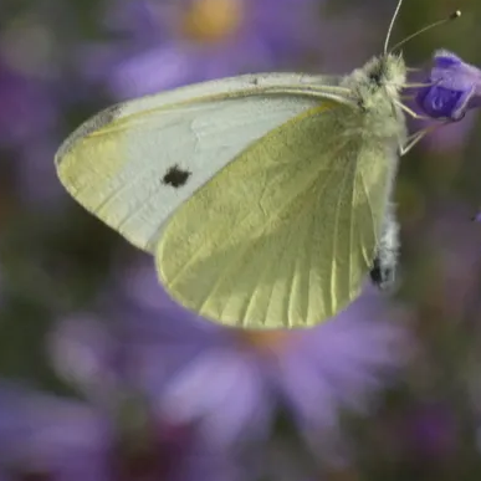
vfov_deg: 1.7
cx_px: 392
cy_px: 186
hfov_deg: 1.7
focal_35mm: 1049
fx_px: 16491
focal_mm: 128.4
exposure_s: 1/250
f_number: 5.6
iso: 250
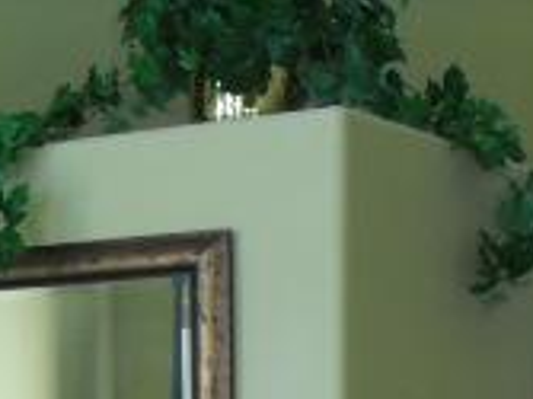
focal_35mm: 138
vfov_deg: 10.0
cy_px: 763
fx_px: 2123
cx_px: 169
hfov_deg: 14.3
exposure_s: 1/60
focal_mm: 6.3
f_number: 3.1
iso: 200
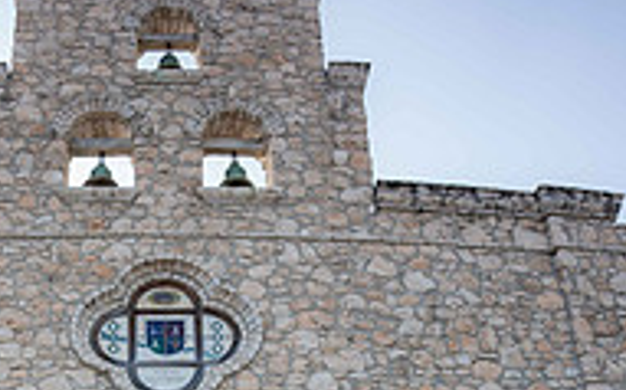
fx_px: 818
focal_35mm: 48
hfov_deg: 40.6
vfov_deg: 19.4
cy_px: 718
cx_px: 151
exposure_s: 1/640
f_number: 2.8
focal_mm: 20
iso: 125
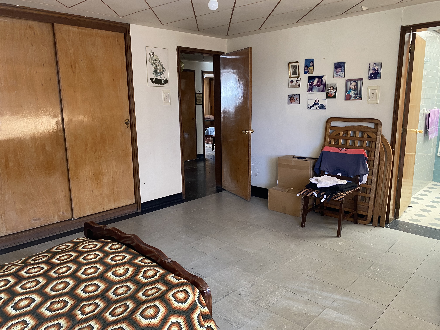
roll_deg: +1.2
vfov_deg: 53.1
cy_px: 165
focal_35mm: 26
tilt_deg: -11.6
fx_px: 330
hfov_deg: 67.3
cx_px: 220
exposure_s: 1/82
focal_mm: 4.25
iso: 125
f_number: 1.8
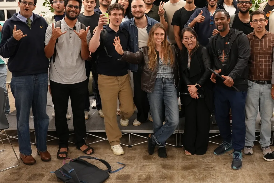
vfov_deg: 33.1
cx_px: 195
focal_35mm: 40
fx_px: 305
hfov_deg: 47.2
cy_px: 59
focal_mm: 24
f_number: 4
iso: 3200
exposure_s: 1/160
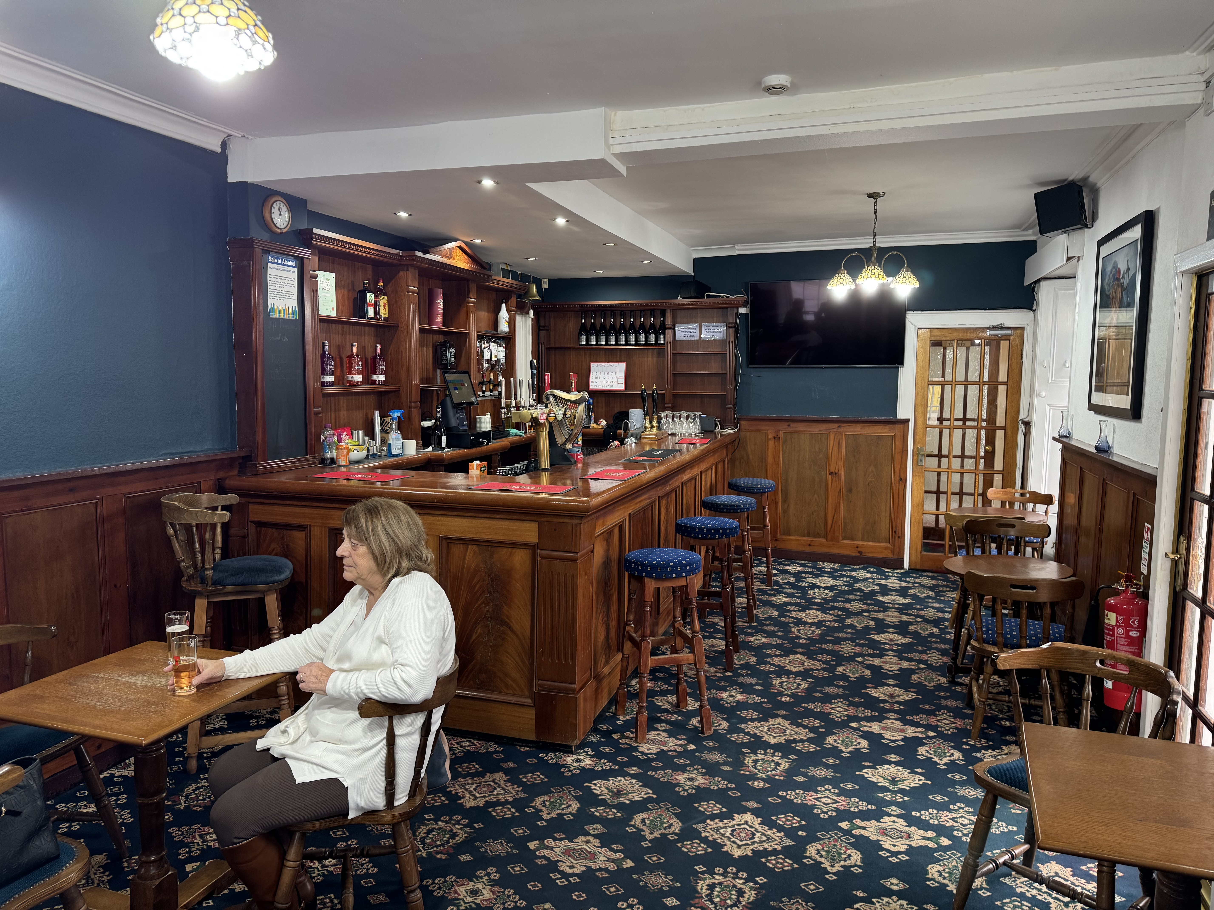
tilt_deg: -5.9
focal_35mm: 24
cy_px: 455
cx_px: 607
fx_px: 842
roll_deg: +0.0
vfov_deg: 56.8
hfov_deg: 71.6
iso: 160
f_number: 1.78
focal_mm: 6.76
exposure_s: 1/50
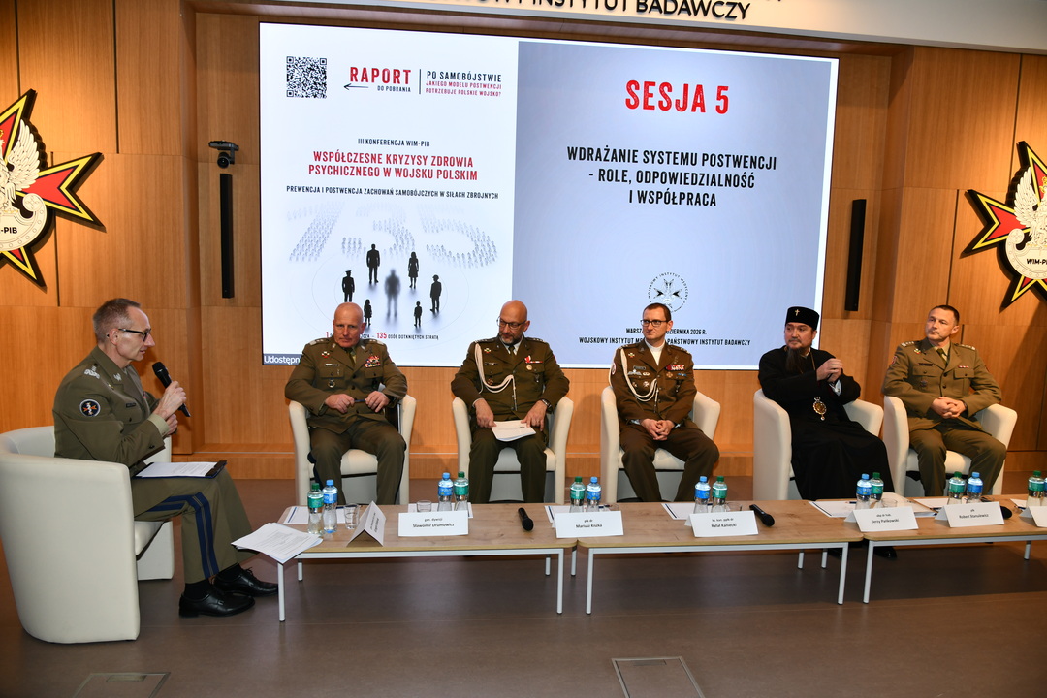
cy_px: 349
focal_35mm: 24
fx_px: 698
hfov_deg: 73.7
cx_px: 524
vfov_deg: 53.1
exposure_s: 1/60
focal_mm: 24
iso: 400
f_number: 5
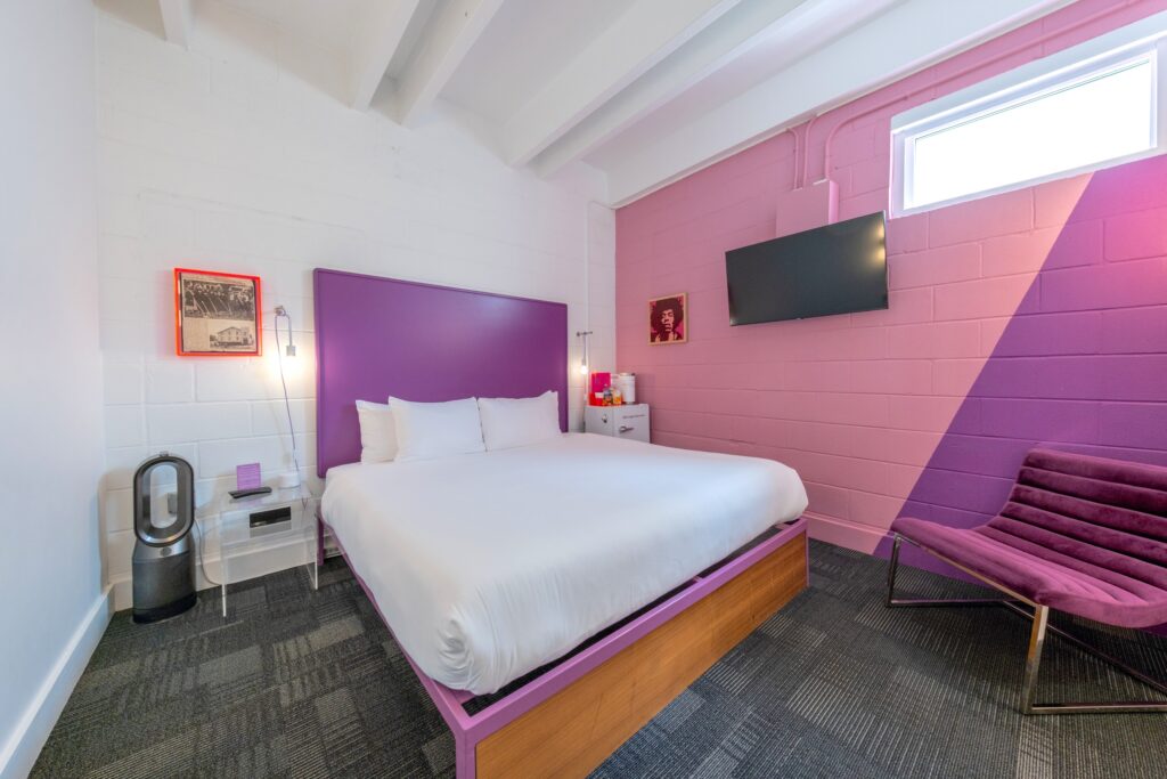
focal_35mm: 12
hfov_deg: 112.6
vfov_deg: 90.0
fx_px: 389
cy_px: 390
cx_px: 584
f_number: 11
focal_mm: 8
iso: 125
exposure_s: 1/5
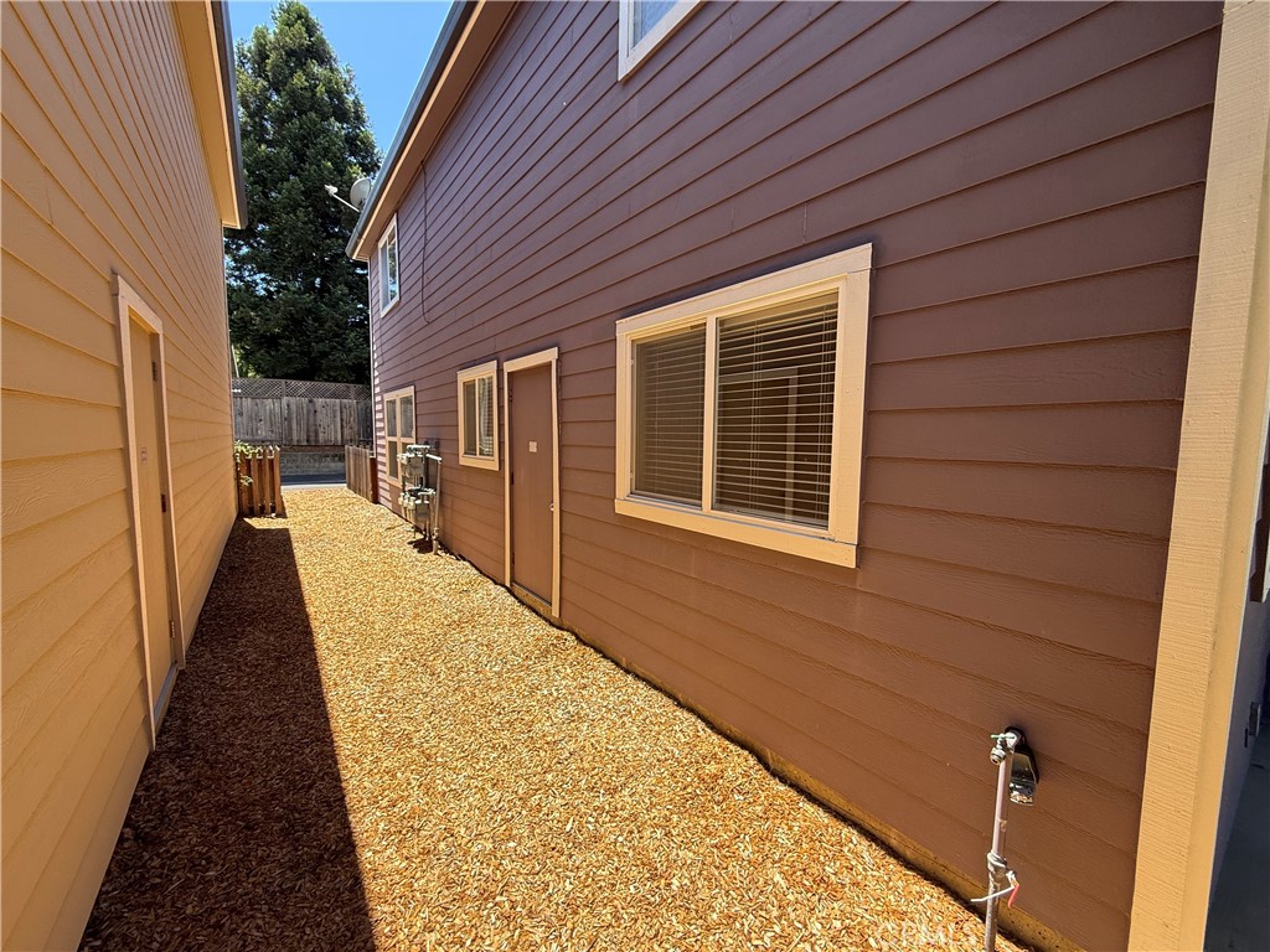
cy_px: 476
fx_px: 514
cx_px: 635
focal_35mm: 14
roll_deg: -0.6
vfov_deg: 85.7
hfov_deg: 102.1
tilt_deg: -5.0
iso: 64
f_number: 2.2
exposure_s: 1/445
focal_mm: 2.22
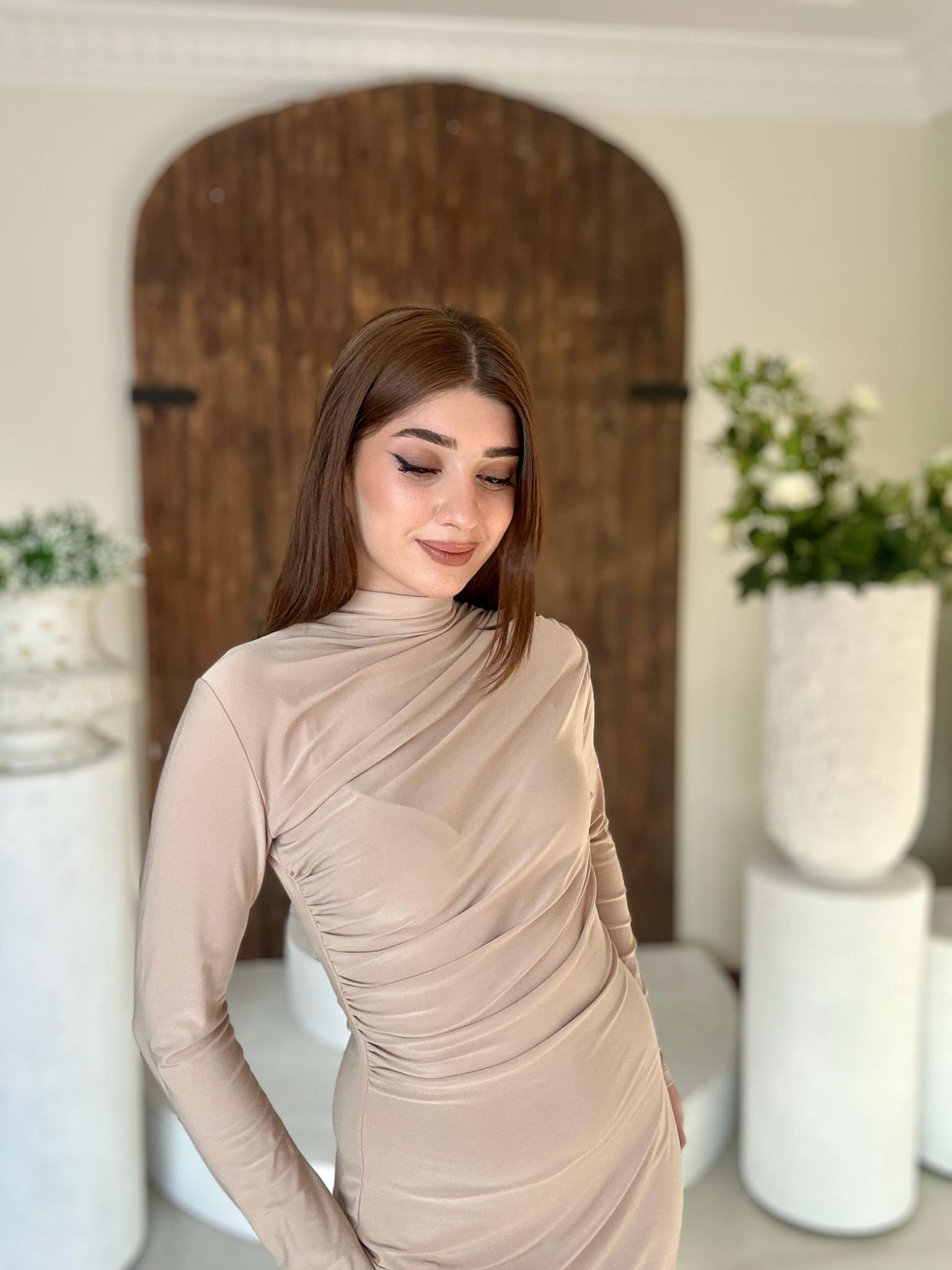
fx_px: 1100
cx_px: 476
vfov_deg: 60.0
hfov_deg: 46.8
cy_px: 635
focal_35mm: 30
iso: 32
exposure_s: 1/100
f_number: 1.9
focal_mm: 2.69
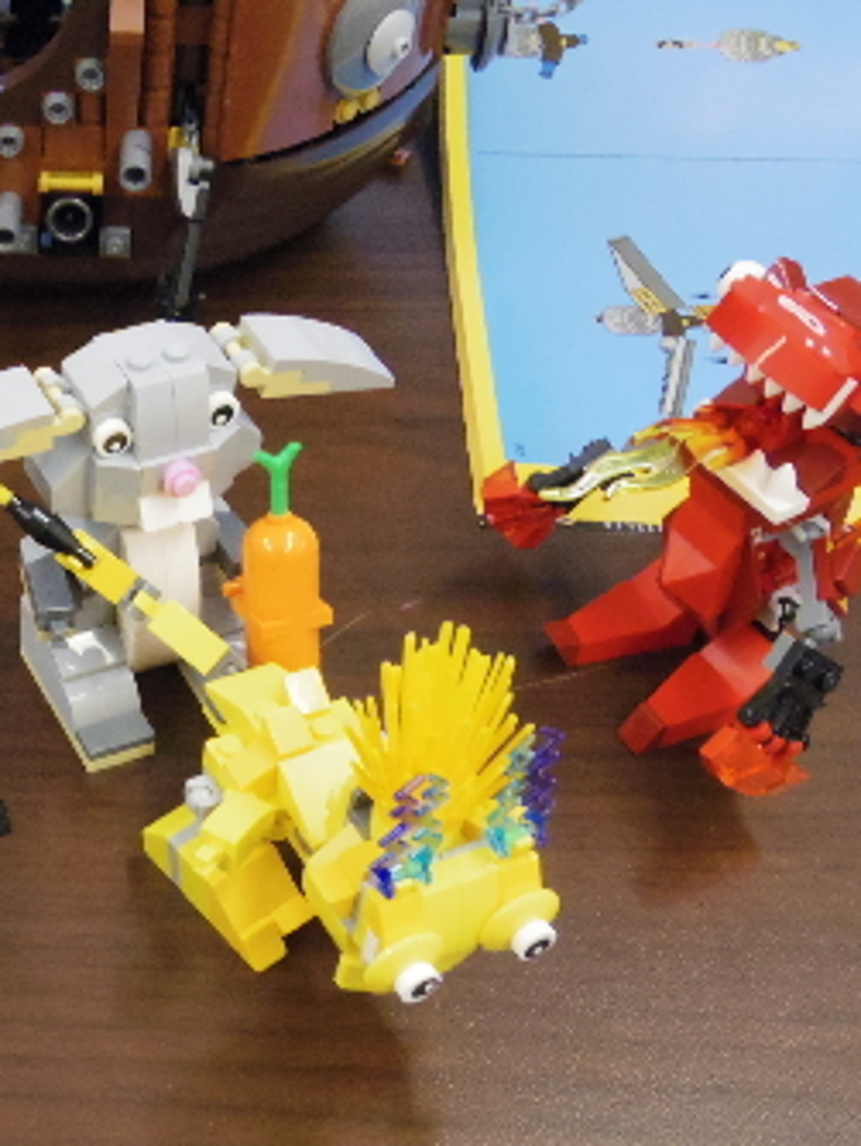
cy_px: 697
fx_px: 2020
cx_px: -79
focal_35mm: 61
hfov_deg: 22.7
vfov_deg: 31.6
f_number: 4.5
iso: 1600
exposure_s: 1/50
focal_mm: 6.2
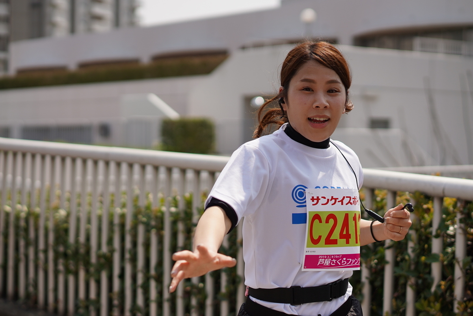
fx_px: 1078
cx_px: 236
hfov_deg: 24.7
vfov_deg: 16.7
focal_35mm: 82
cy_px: 158
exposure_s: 1/3200
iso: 100
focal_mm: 55
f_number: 2.2
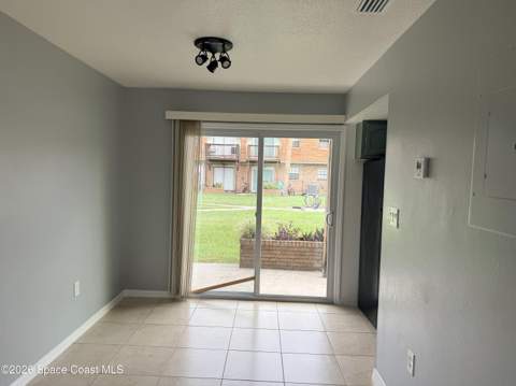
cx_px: 258
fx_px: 357
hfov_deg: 71.7
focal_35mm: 24
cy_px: 193
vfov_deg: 56.7
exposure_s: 1/247
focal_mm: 6.76
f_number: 1.78
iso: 64
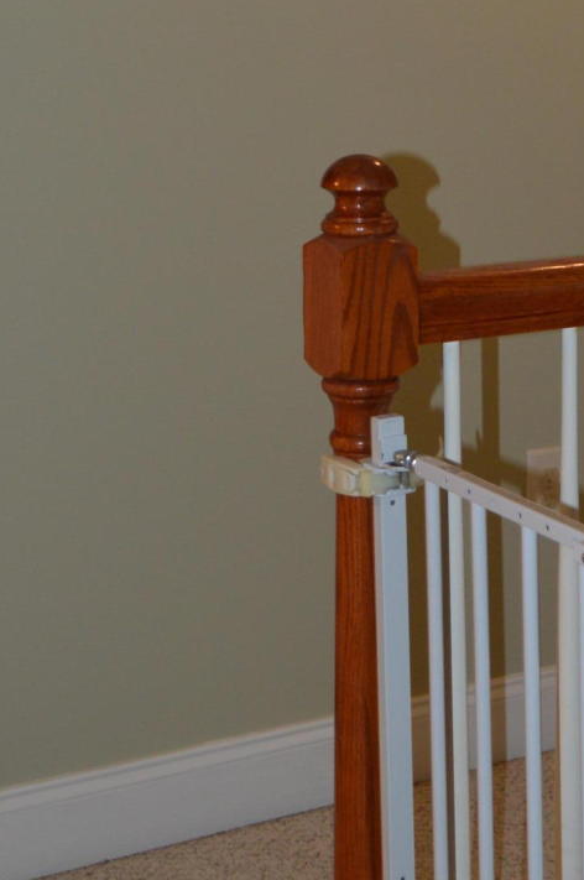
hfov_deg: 17.8
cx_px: 445
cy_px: 78
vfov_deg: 25.8
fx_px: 1855
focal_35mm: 76
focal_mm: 18
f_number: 3.5
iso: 560
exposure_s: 1/60
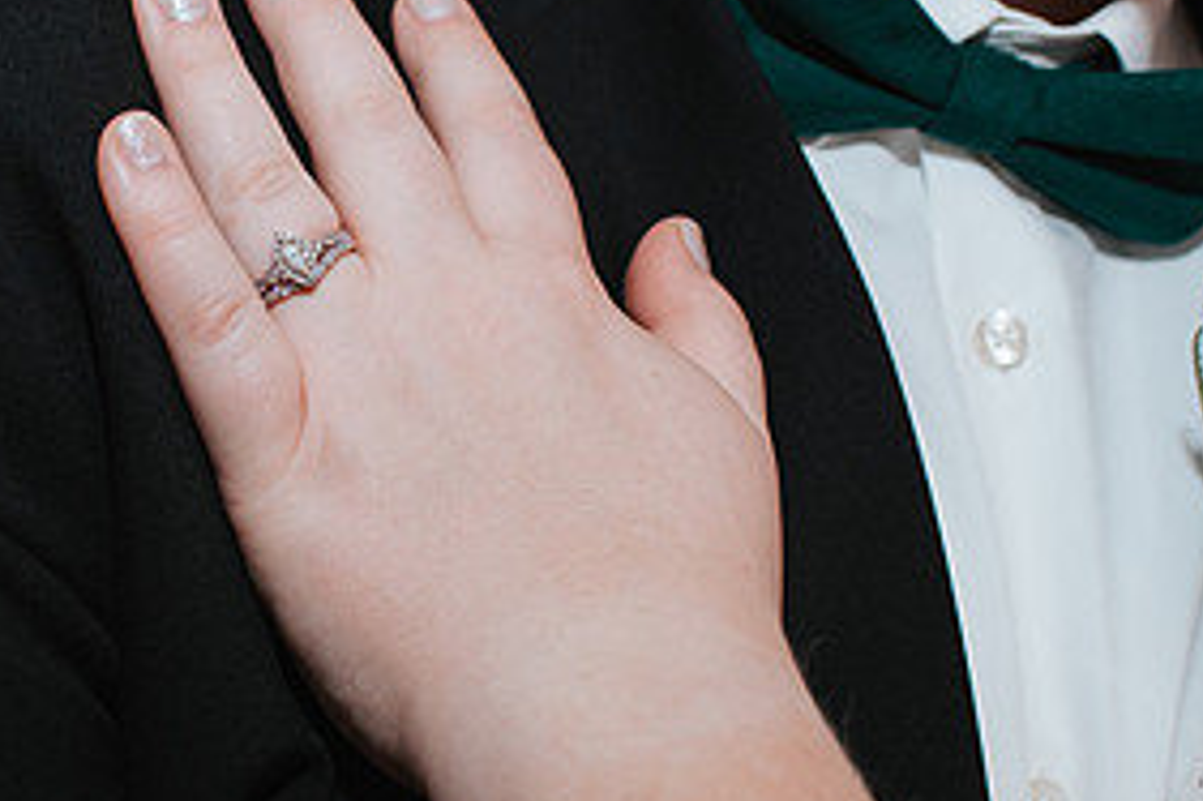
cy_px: 246
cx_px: 190
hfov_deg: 24.5
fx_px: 2705
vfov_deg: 16.8
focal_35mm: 81
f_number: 3.5
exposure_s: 1/200
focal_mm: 35
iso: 1000
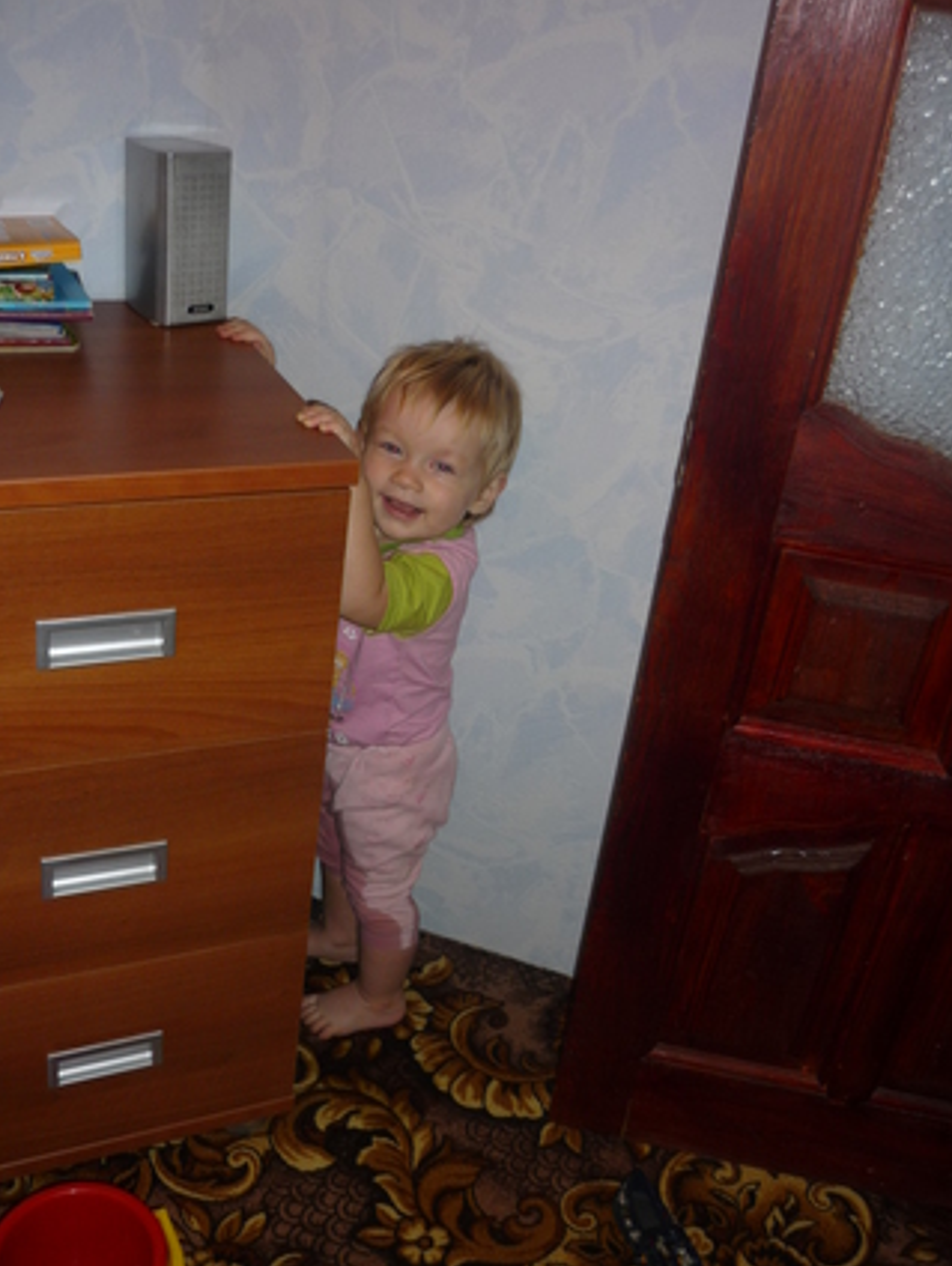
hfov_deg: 40.8
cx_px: 457
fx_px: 1281
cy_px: 618
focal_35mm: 35
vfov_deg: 52.6
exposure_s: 1/30
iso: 100
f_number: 2.8
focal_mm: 5.5
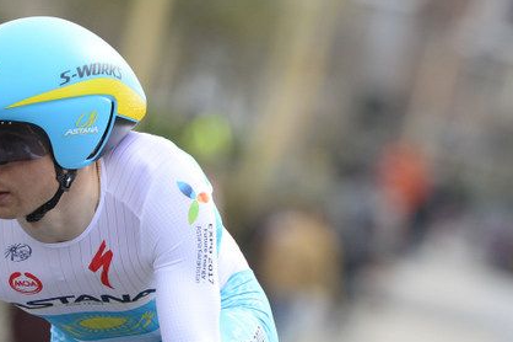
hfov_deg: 2.7
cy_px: 324
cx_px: 160
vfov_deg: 1.8
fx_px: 10907
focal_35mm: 766
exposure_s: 1/1000
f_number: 6.3
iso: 1000
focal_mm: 400
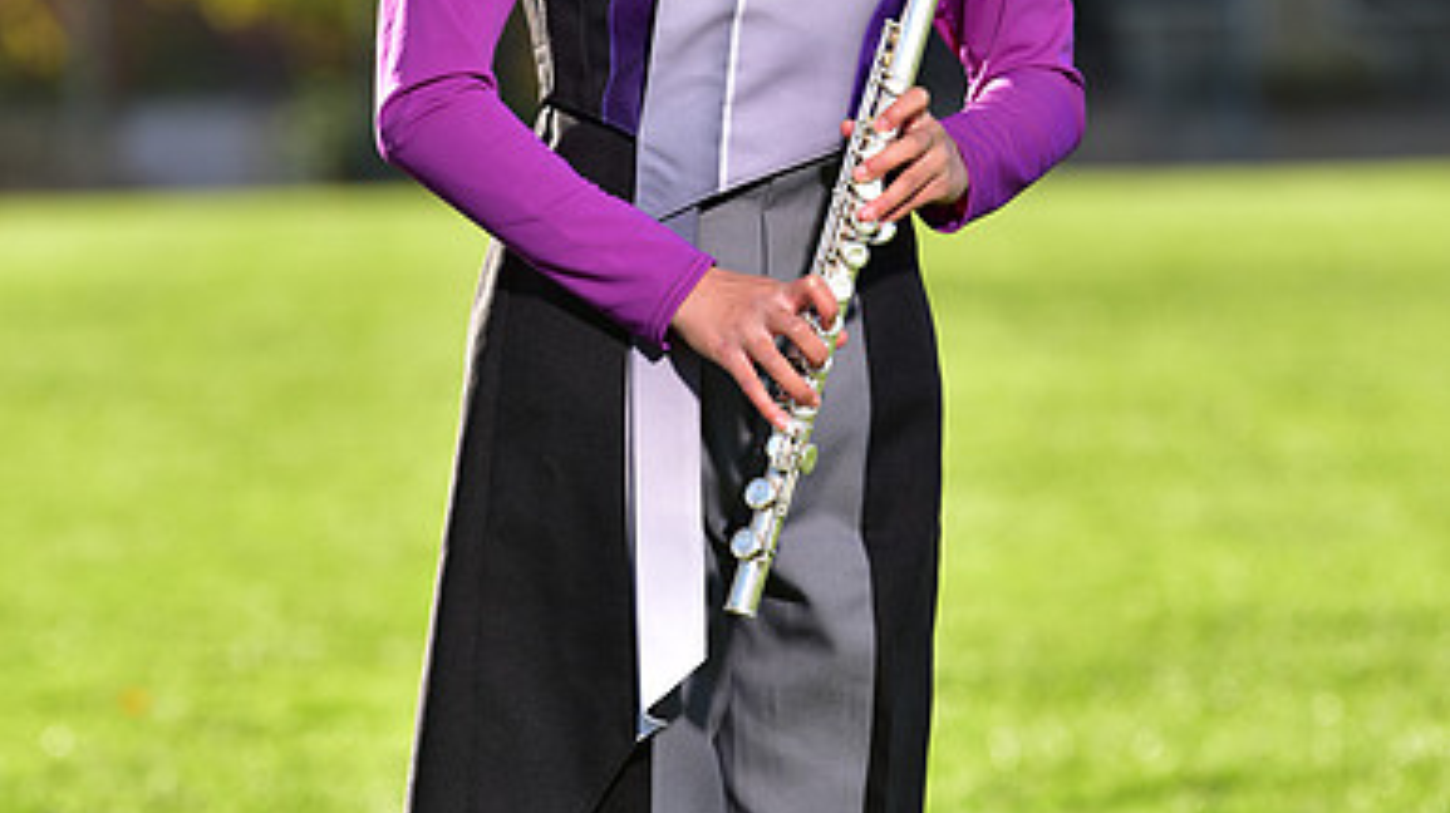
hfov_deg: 6.8
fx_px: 12142
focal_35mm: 316
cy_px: -169
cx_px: 725
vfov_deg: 3.8
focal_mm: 200
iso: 80
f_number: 5
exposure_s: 1/250
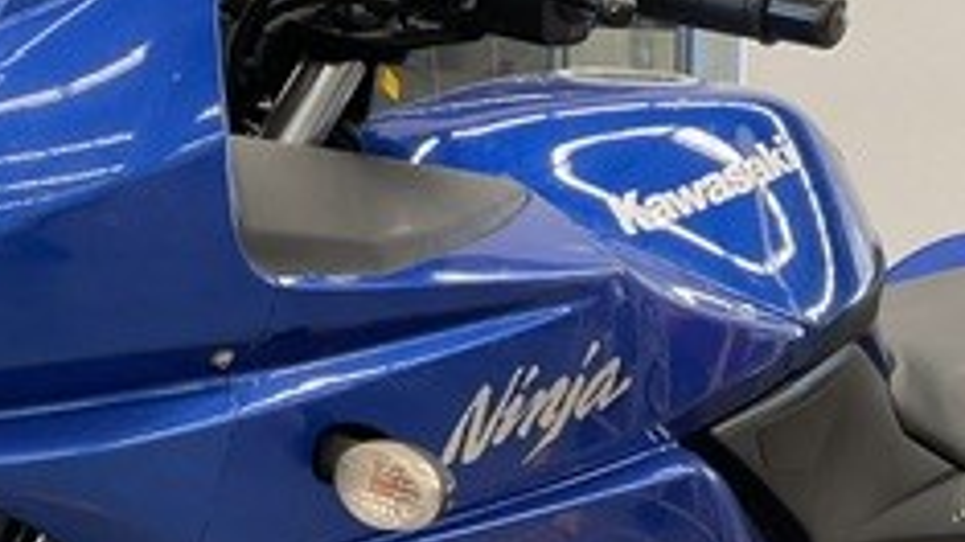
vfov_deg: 13.8
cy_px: 554
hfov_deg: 24.3
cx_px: 181
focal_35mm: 86
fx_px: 2200
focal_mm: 3
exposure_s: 1/60
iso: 80
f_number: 1.8
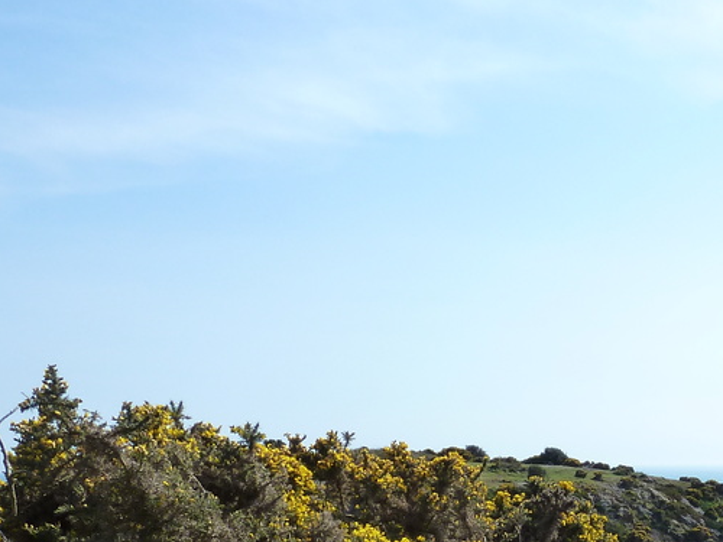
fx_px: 1253
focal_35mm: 60
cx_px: 655
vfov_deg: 22.5
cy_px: 646
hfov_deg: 30.7
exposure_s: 1/400
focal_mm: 4.1
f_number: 5
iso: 125
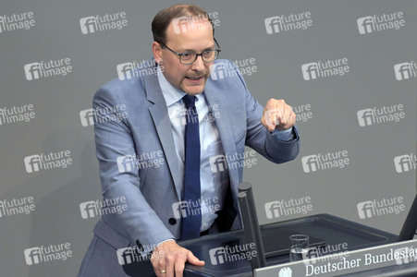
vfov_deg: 3.5
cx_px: 208
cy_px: 138
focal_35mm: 390
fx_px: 4514
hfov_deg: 5.3
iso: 8000
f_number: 5.6
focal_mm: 390
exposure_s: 1/400
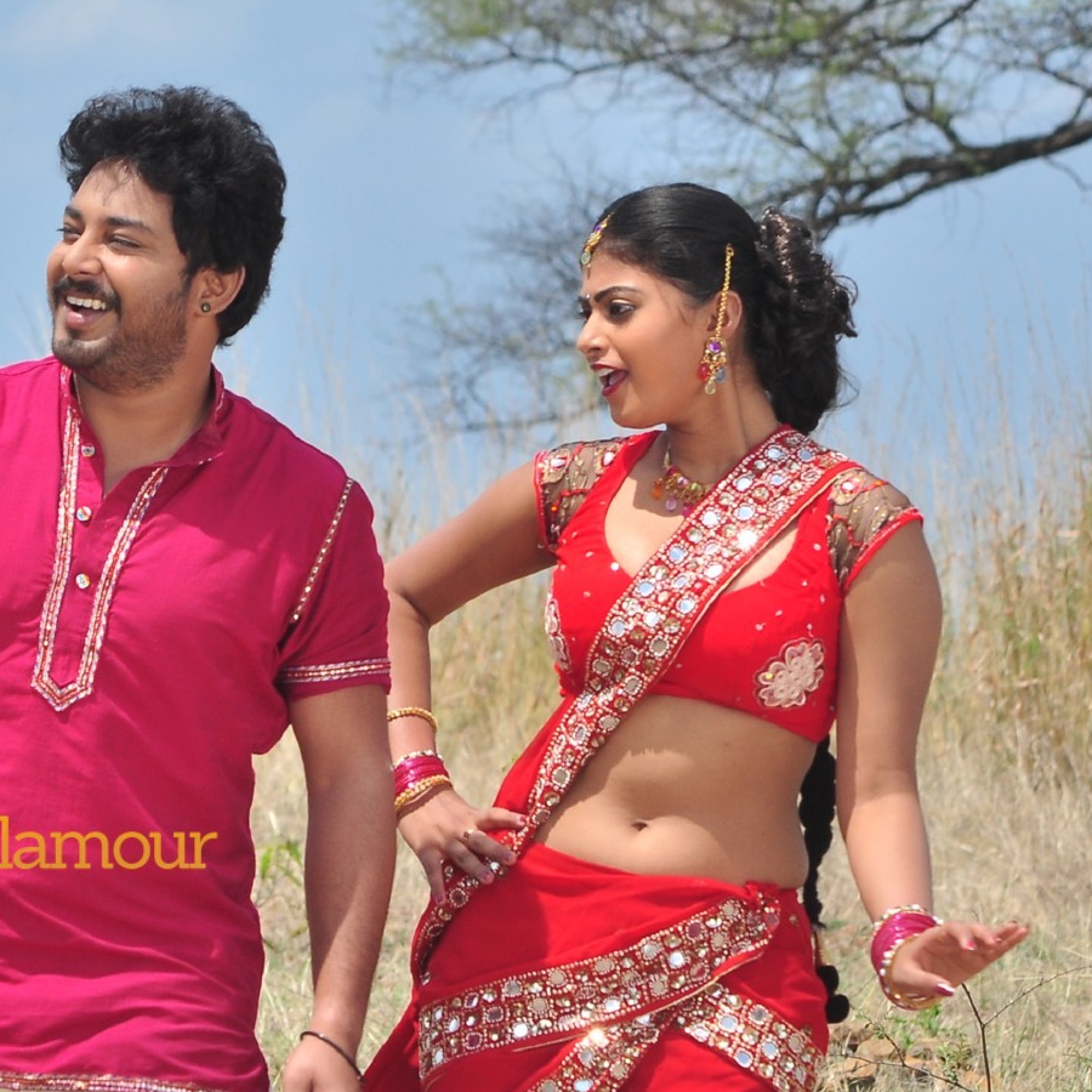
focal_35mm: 463
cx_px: -22
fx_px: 16527
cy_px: 607
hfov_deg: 3.8
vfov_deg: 3.8
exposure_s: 1/400
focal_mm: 145
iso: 200
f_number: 10
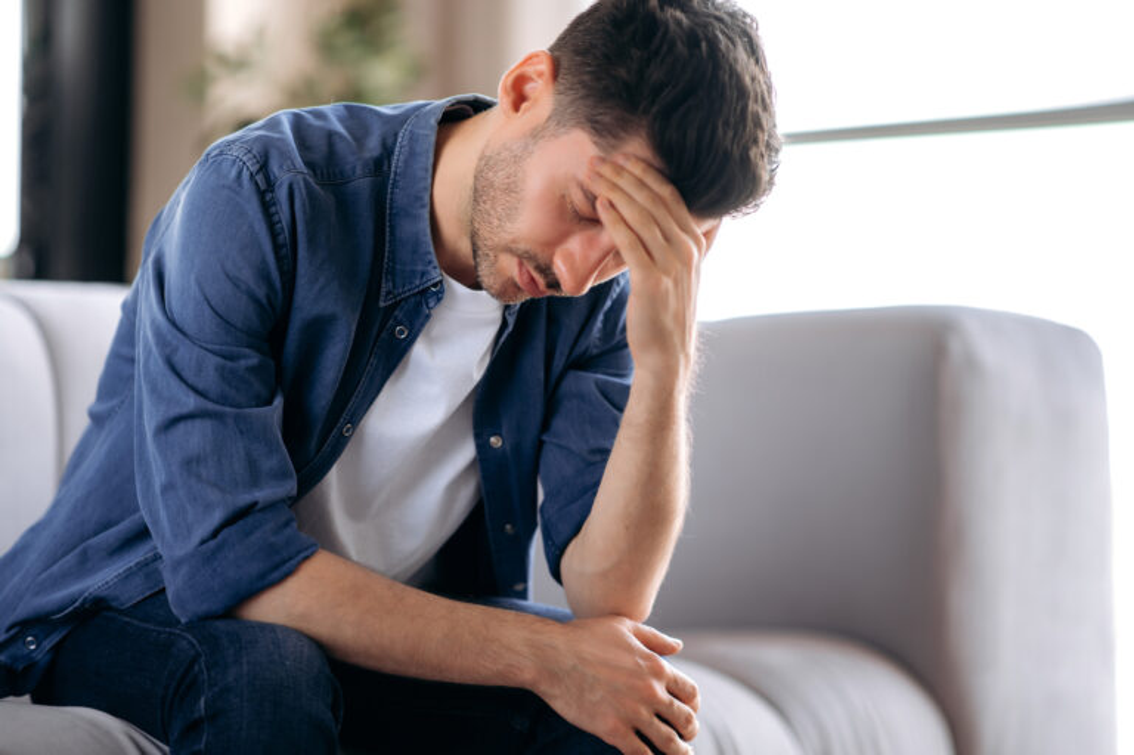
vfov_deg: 16.1
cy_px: 378
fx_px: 2676
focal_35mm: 85
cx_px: 567
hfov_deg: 23.9
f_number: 1.8
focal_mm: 85
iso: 125
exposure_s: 1/320
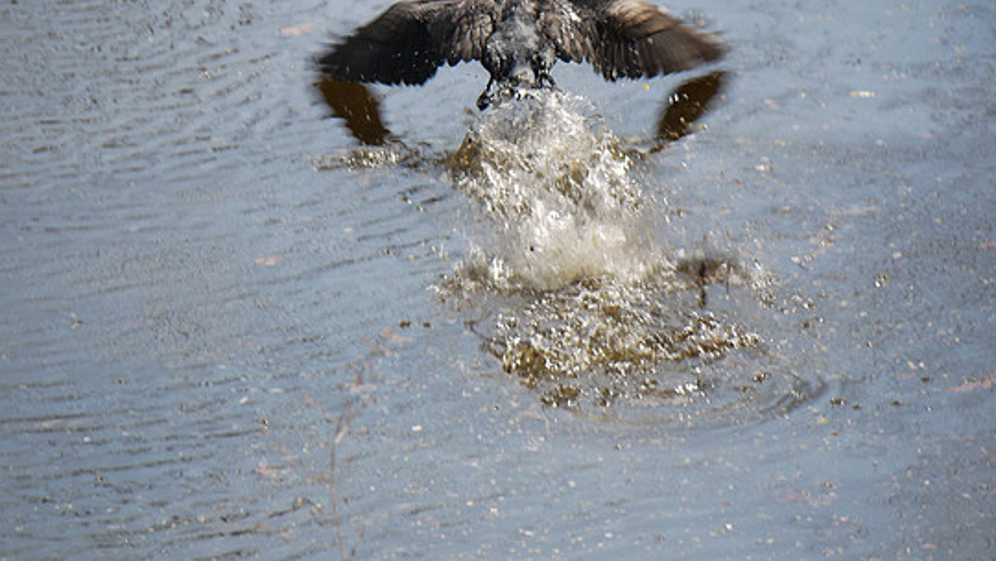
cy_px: 233
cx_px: 480
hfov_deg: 3.1
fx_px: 18543
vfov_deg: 1.7
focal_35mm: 702
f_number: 6.3
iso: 100
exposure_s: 1/250
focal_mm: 300
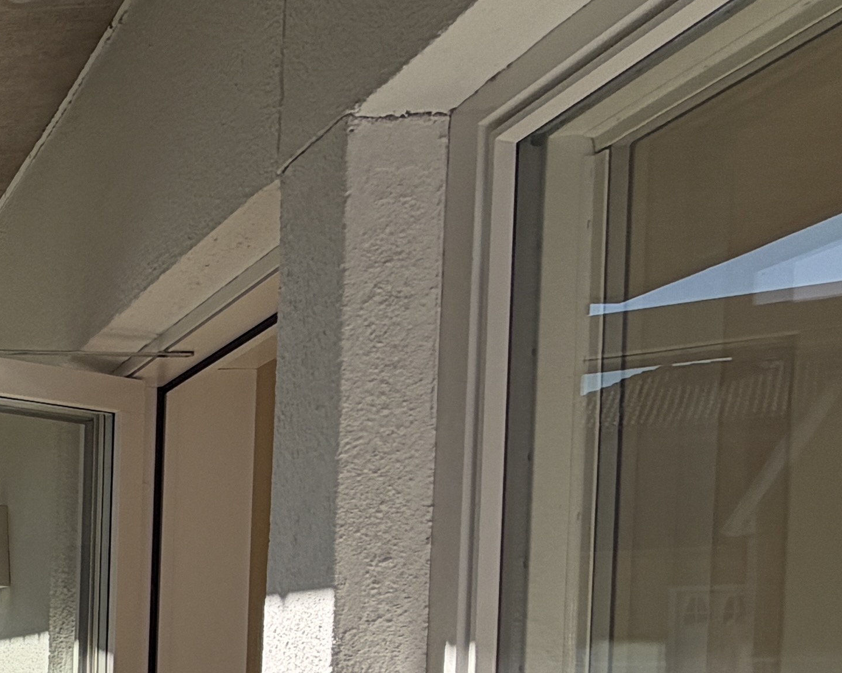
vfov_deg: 26.0
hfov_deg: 25.0
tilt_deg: -3.0
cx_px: -474
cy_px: 739
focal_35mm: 54
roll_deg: -0.8
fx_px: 1346
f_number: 2.2
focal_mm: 2.22
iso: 20
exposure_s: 1/789
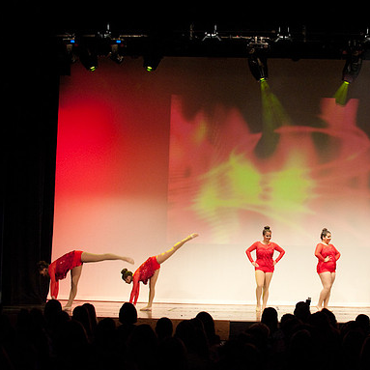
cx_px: 275
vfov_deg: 19.3
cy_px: 185
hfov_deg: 19.2
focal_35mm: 90
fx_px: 1088
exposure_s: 1/200
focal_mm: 70
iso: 3200
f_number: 4
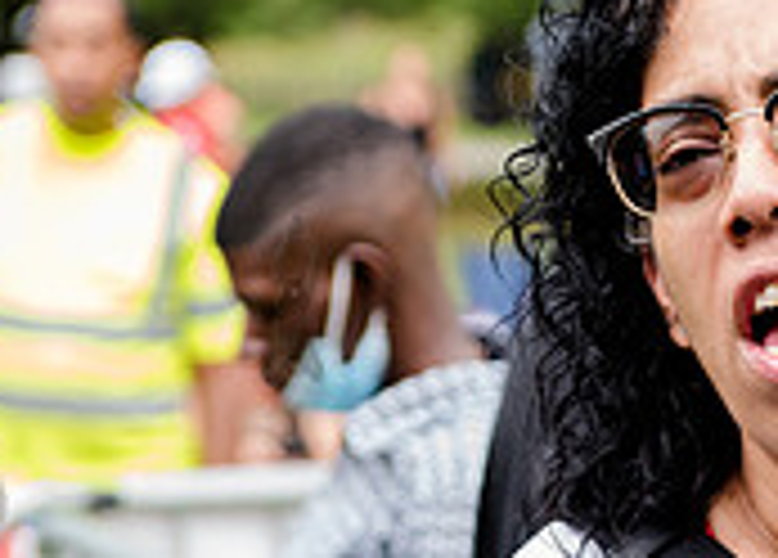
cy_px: 531
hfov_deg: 8.4
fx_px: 5243
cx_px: 817
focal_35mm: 237
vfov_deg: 6.1
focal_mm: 62
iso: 1000
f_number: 3.2
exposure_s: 1/200
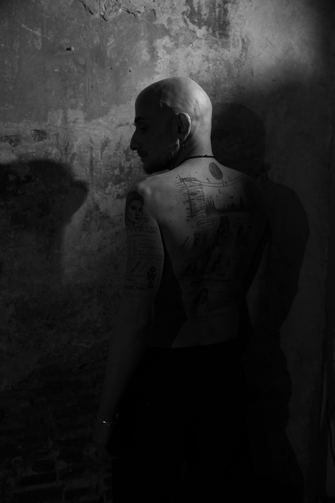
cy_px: 252
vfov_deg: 58.9
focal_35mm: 32
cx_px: 168
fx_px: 445
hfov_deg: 41.2
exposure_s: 1/500
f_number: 2.8
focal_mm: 31.9
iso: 2000
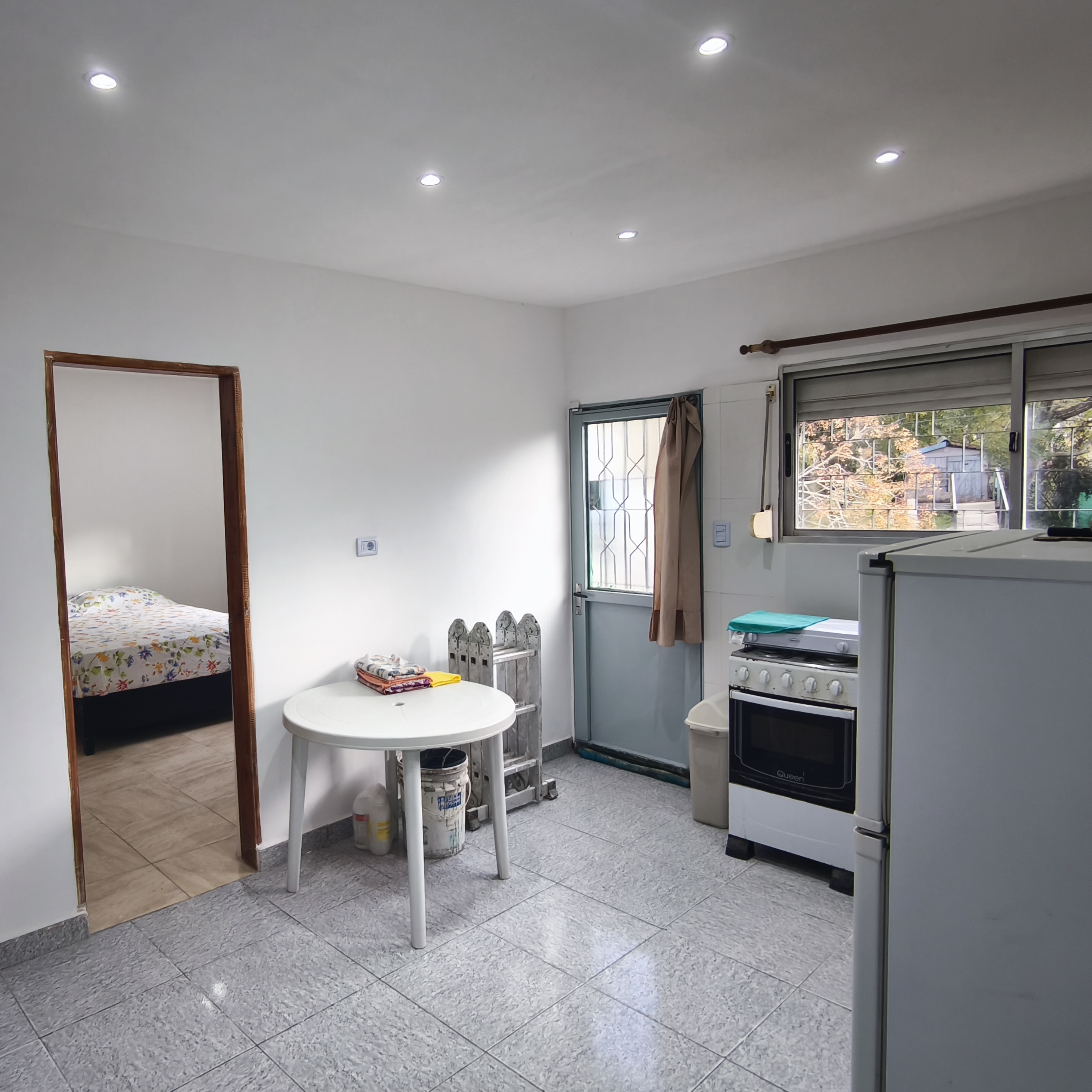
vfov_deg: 67.3
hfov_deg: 65.8
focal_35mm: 23
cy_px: 538
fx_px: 821
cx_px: 382
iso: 160
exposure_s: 1/50
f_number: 2.2
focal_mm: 1.91
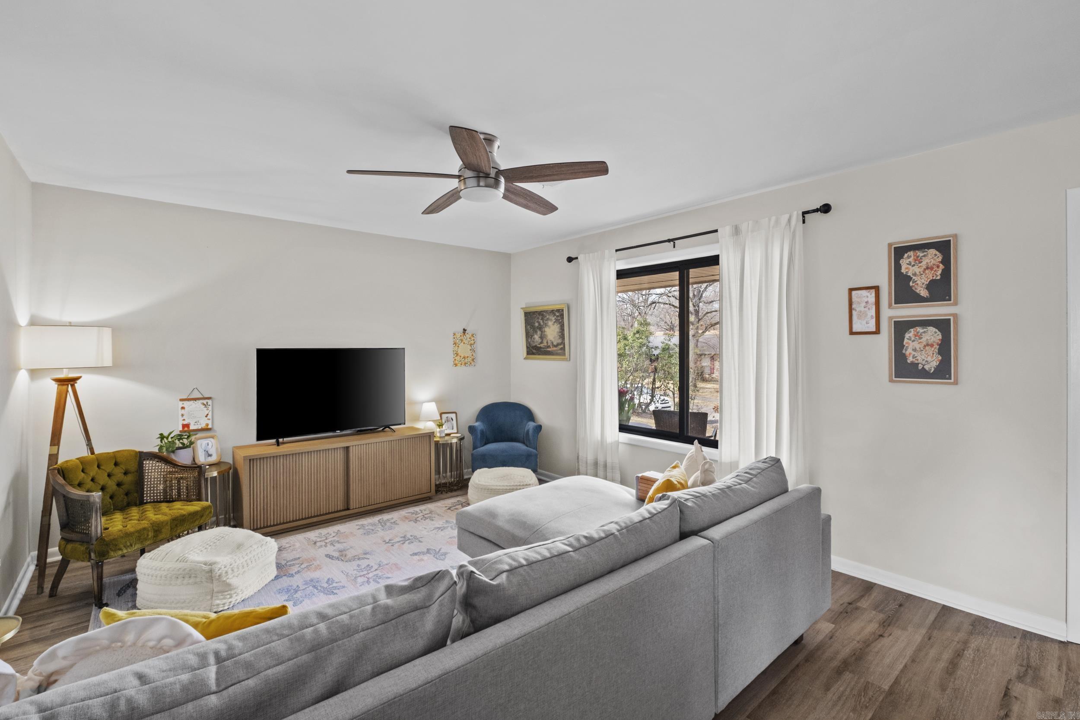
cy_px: 360
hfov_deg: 100.4
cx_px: 540
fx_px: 450
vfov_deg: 77.3
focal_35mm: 15
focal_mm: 10
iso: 400
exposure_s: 1/1.67
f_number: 8
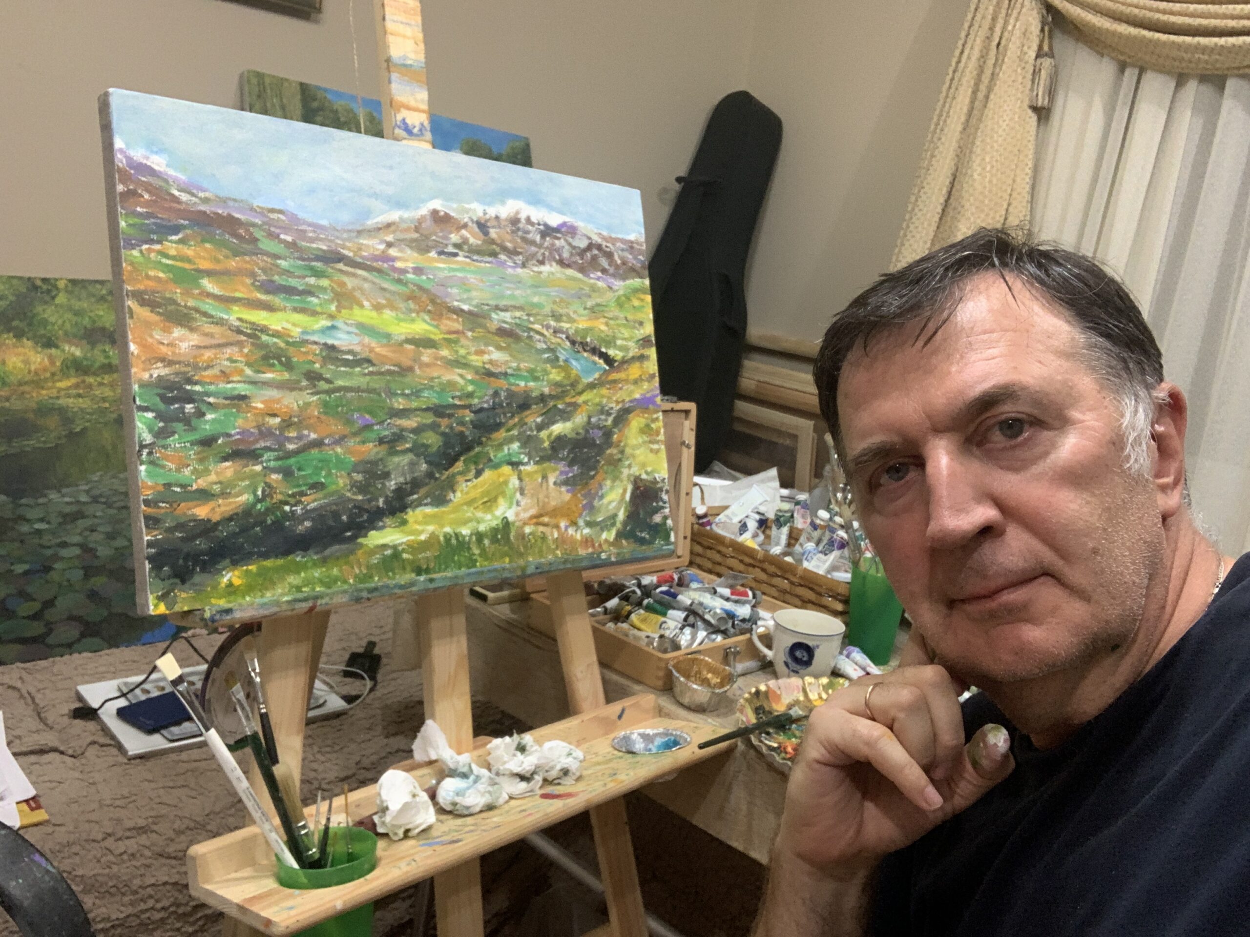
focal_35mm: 32
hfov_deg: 56.8
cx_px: 625
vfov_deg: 44.2
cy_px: 468
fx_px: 1156
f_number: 2.2
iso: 250
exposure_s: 1/33
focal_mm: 2.87
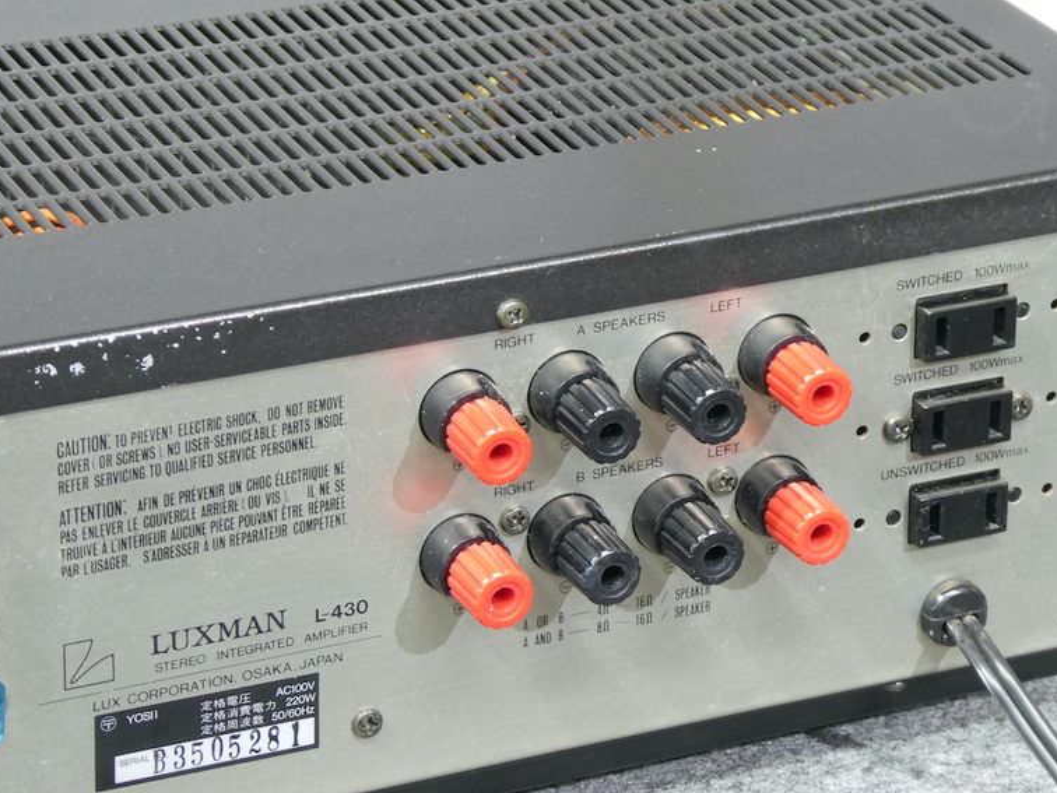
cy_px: 345
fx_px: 4458
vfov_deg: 10.2
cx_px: 572
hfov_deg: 13.5
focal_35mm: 146
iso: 200
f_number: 5.1
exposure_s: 1/1.3
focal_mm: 20.6
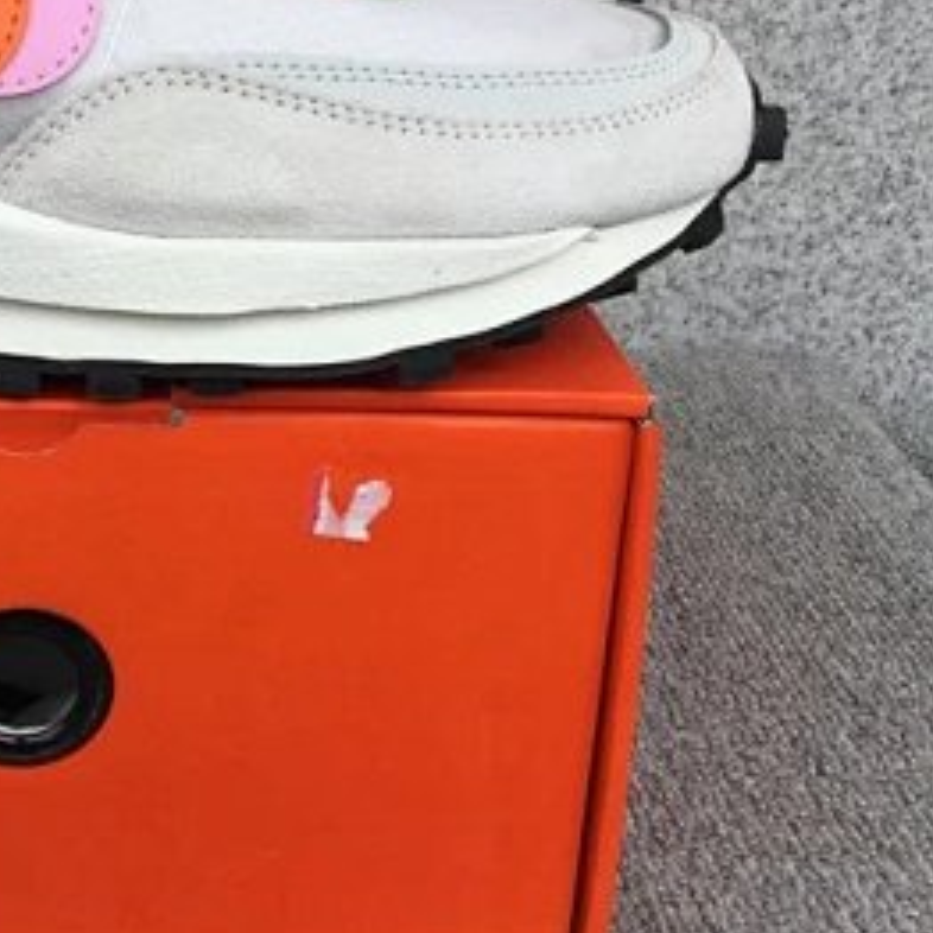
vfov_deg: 25.4
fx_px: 2043
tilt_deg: -19.0
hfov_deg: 24.5
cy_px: 210
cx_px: 0
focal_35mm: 67
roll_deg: -0.9
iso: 25
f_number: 2.4
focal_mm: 3.3
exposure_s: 1/783
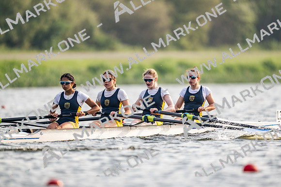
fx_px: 4684
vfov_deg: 2.3
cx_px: 140
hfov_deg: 3.4
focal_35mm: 600
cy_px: 94
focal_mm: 600
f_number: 4
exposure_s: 1/2500
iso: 360
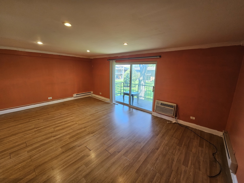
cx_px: 122
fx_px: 92
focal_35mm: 13
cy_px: 92
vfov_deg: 89.9
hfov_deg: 106.2
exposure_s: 1/60
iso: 125
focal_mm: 2.2
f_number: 2.2
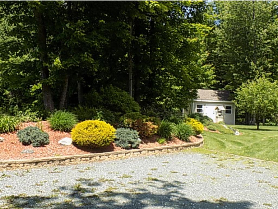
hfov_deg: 45.8
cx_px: 139
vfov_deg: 35.2
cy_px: 104
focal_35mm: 41
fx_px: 329
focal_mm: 7.3
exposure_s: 1/400
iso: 80
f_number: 3.6
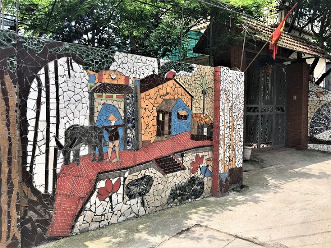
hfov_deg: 61.6
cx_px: 166
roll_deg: +0.2
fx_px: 277
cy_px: 124
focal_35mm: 29
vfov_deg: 48.3
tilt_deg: -1.6
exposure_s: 1/693
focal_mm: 4.15
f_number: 2.2
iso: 25
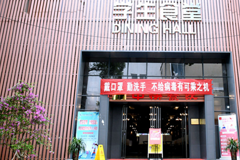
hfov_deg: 46.7
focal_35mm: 41
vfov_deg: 32.0
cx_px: 160
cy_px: 41
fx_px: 273
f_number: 5
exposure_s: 1/200
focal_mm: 18
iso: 400
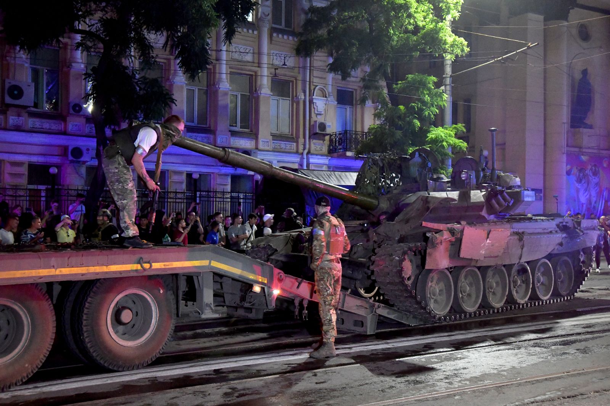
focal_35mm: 45
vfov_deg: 29.9
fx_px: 762
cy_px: 203
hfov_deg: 43.6
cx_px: 305
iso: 5000
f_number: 5.6
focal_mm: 45
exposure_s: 1/30
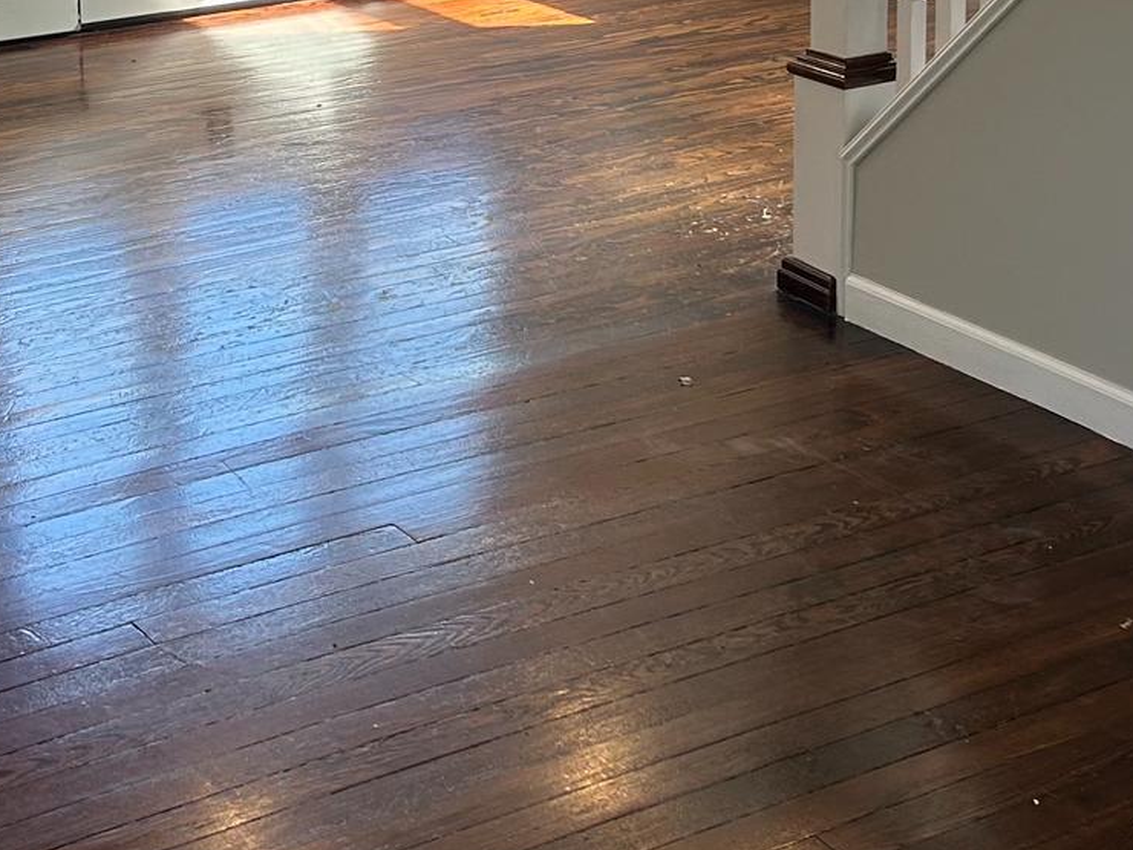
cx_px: 346
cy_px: -64
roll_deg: +1.7
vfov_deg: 19.6
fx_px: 2357
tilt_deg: -11.1
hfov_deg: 26.8
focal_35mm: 72
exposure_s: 1/120
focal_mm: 5.7
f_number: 1.5
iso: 50
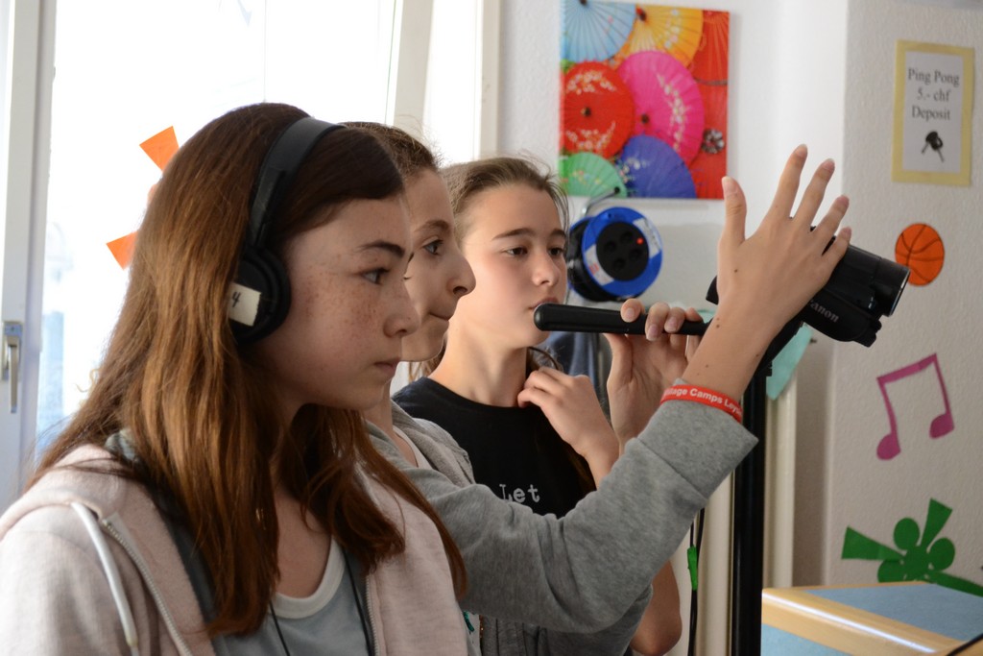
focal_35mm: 60
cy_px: 328
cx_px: 492
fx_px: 1638
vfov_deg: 22.6
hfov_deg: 33.4
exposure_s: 1/125
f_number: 5.3
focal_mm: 40
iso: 1600
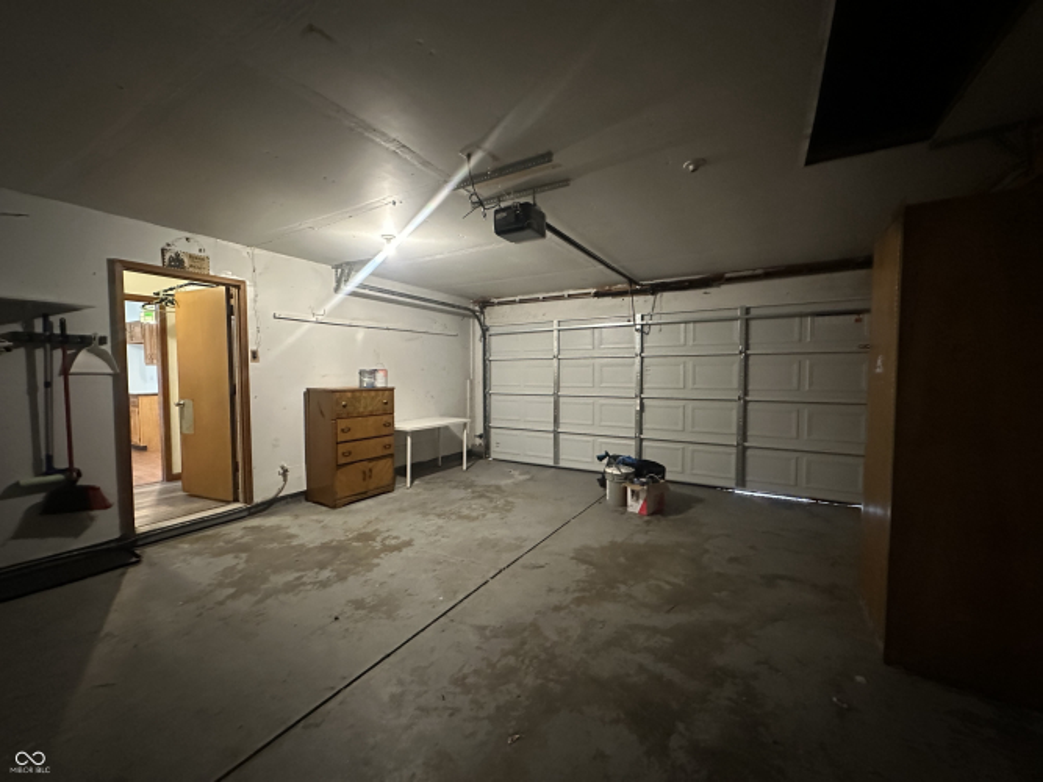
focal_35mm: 14
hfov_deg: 102.1
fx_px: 422
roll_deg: -0.7
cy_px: 391
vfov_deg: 85.7
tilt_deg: -2.6
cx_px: 522
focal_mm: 2.22
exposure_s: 1/60
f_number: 2.2
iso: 1250
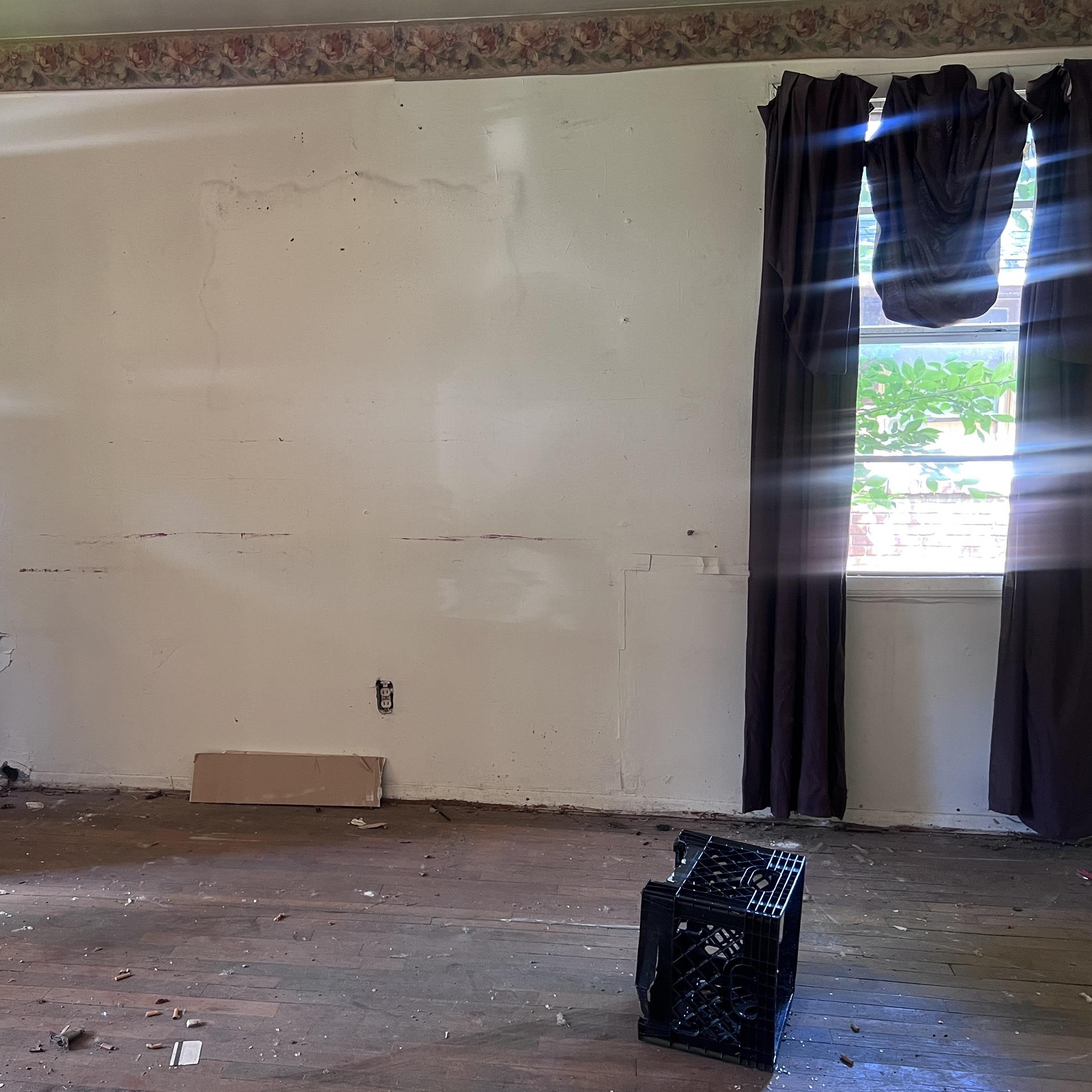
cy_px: 533
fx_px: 1142
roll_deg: +0.3
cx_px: 458
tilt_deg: -6.8
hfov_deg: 50.9
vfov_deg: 51.1
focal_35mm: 32
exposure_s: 1/60
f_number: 1.5
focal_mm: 5.7
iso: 160
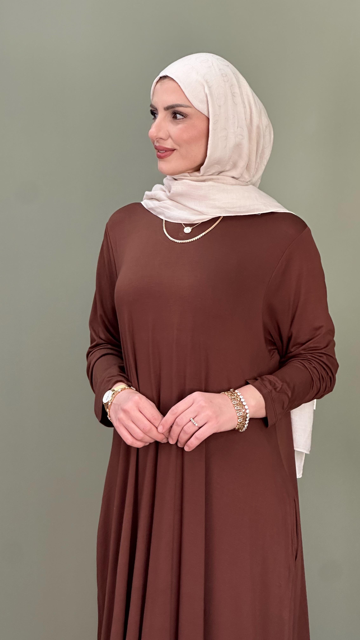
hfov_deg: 14.4
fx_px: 1426
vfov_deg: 25.3
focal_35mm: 84
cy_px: 320
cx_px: 212
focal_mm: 9
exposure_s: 1/100
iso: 160
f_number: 2.8
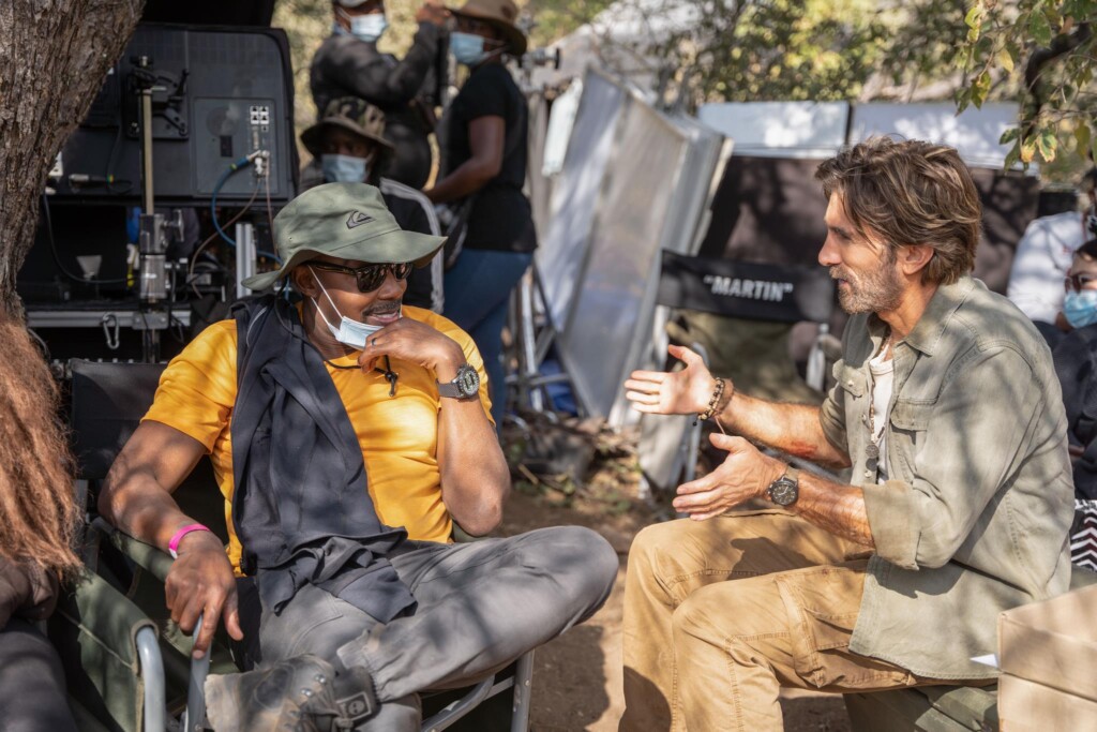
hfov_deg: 35.7
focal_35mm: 56
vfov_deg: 24.2
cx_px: 548
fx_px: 1704
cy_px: 366
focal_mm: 55.9
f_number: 3.2
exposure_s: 1/500
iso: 100
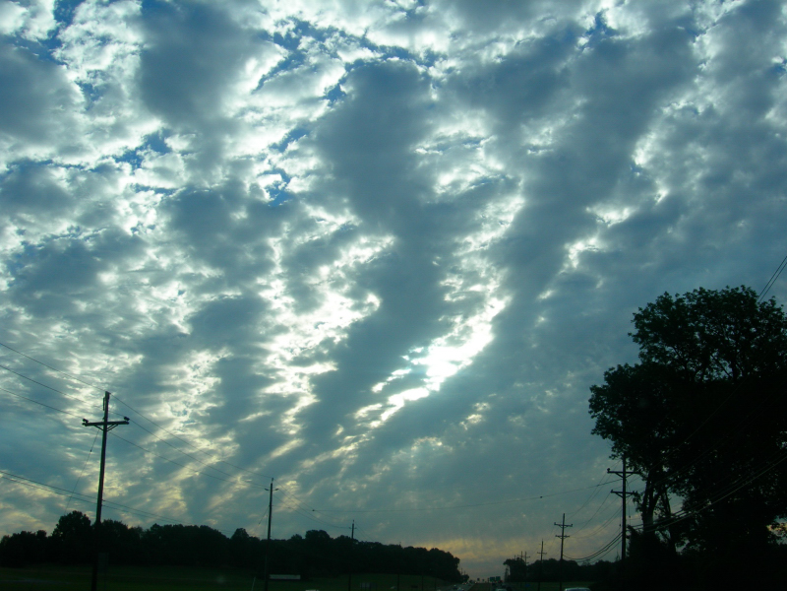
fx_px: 864
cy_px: 296
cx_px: 394
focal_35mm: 38
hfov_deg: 49.0
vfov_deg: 37.7
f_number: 4.8
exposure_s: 1/592
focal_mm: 7.8
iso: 50
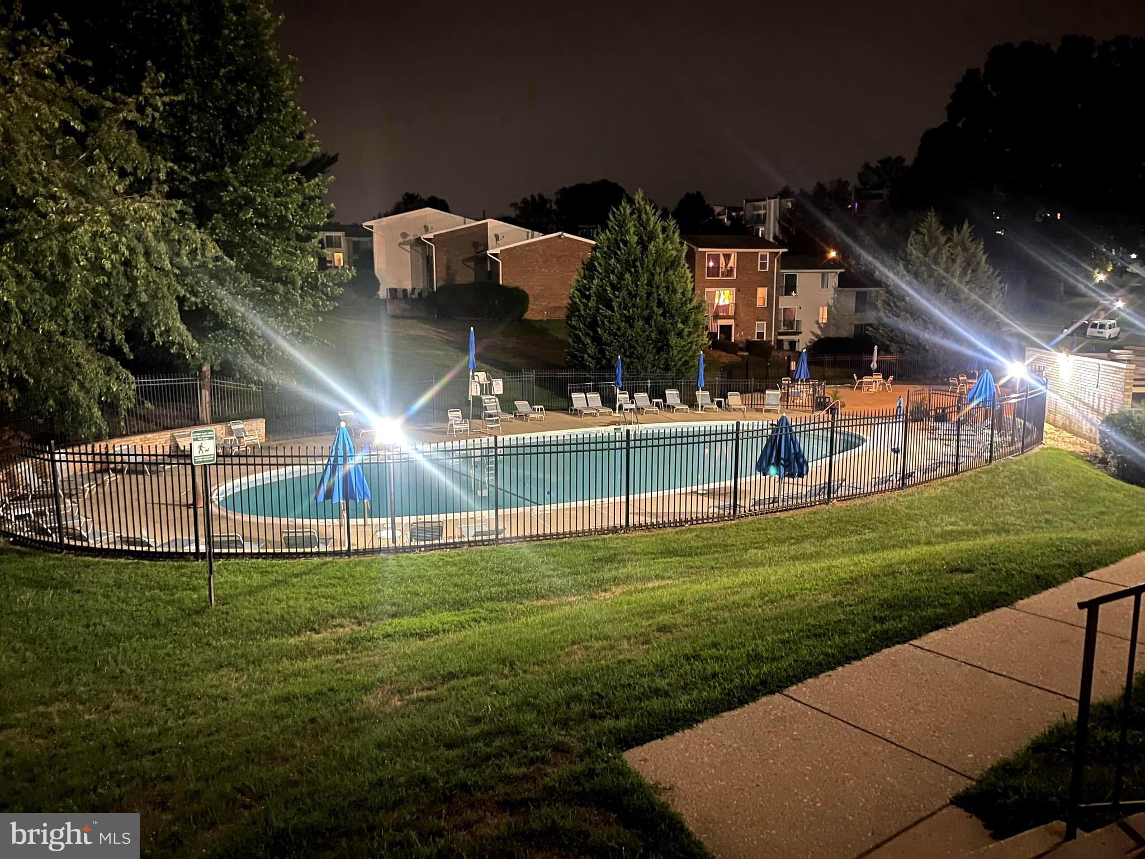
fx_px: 827
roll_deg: +0.1
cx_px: 572
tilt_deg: -9.8
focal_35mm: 25
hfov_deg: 69.4
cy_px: 430
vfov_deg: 54.9
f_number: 1.6
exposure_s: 1/9
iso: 640
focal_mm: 5.1
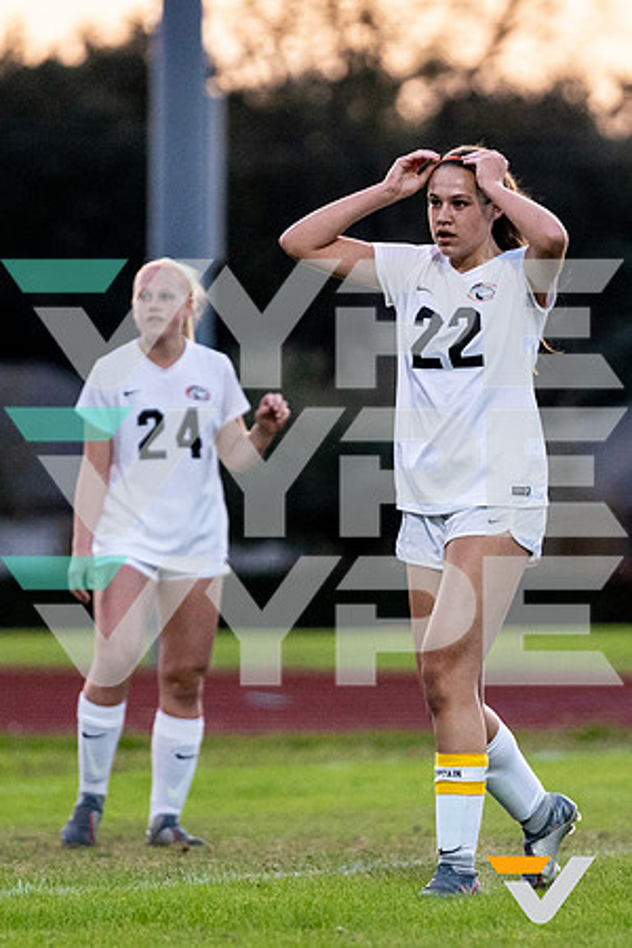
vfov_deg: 4.4
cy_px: 425
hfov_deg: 2.9
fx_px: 12277
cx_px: 372
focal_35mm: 466
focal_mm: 200
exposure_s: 1/1600
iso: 1250
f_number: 2.8
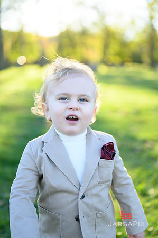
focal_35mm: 50
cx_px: 79
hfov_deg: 26.9
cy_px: 119
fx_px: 330
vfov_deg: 39.6
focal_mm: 50
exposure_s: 1/1000
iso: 320
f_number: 2
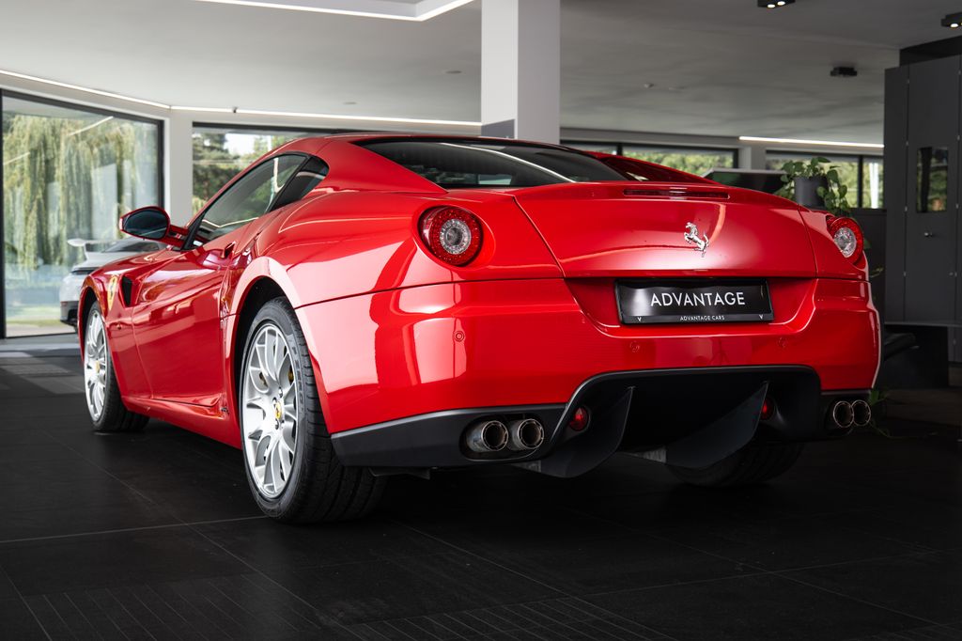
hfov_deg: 39.0
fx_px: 1357
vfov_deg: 26.6
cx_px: 484
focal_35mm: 51
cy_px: 334
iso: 100
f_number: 5.1
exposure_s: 1/80
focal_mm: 47
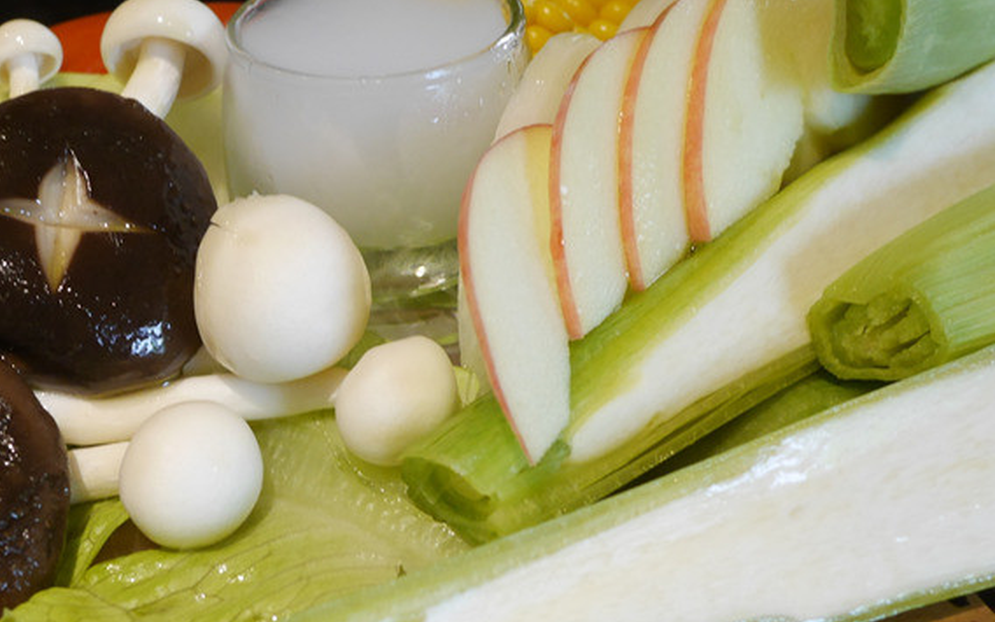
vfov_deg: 23.1
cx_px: 301
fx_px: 1519
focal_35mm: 56
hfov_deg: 35.8
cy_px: 359
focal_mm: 15
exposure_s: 1/60
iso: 800
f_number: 4
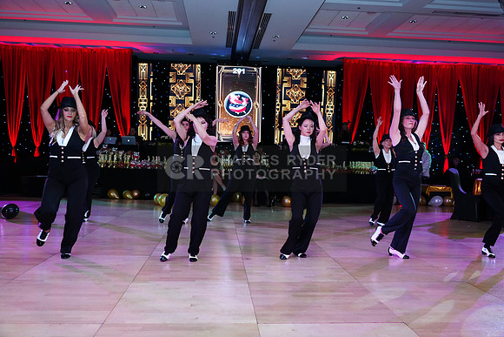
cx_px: 252
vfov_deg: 42.3
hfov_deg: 60.3
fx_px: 434
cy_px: 168
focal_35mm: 31
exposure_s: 1/250
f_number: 4.5
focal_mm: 31
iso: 3200
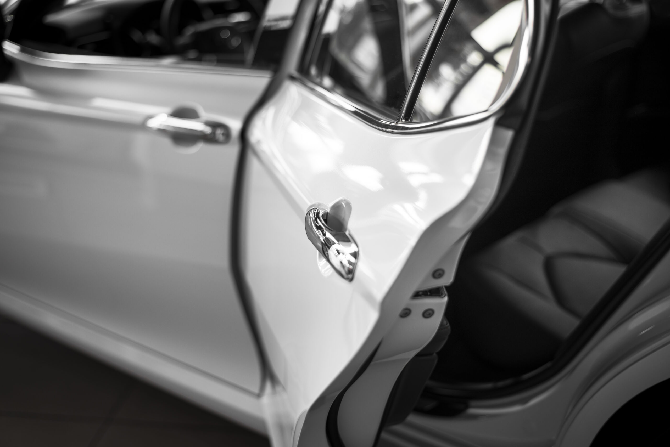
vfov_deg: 27.0
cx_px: 335
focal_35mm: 50
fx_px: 931
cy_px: 224
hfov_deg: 39.6
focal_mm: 50
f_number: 2.2
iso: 100
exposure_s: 1/400
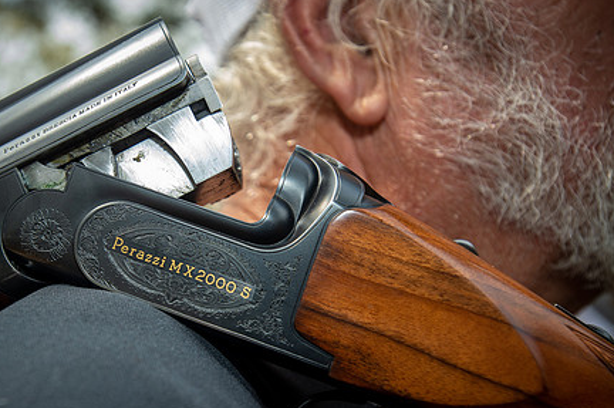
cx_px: 220
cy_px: 257
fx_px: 801
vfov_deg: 28.5
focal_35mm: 47
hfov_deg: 41.6
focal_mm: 35
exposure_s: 1/160
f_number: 5.6
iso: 125
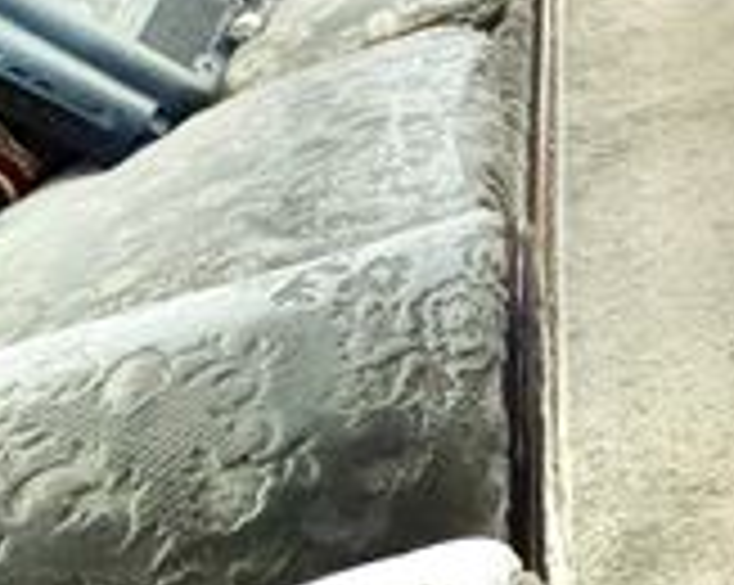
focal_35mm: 56
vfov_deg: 19.4
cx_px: 1299
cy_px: -500
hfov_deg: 22.0
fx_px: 1215
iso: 640
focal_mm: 2.22
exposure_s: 1/60
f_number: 2.2
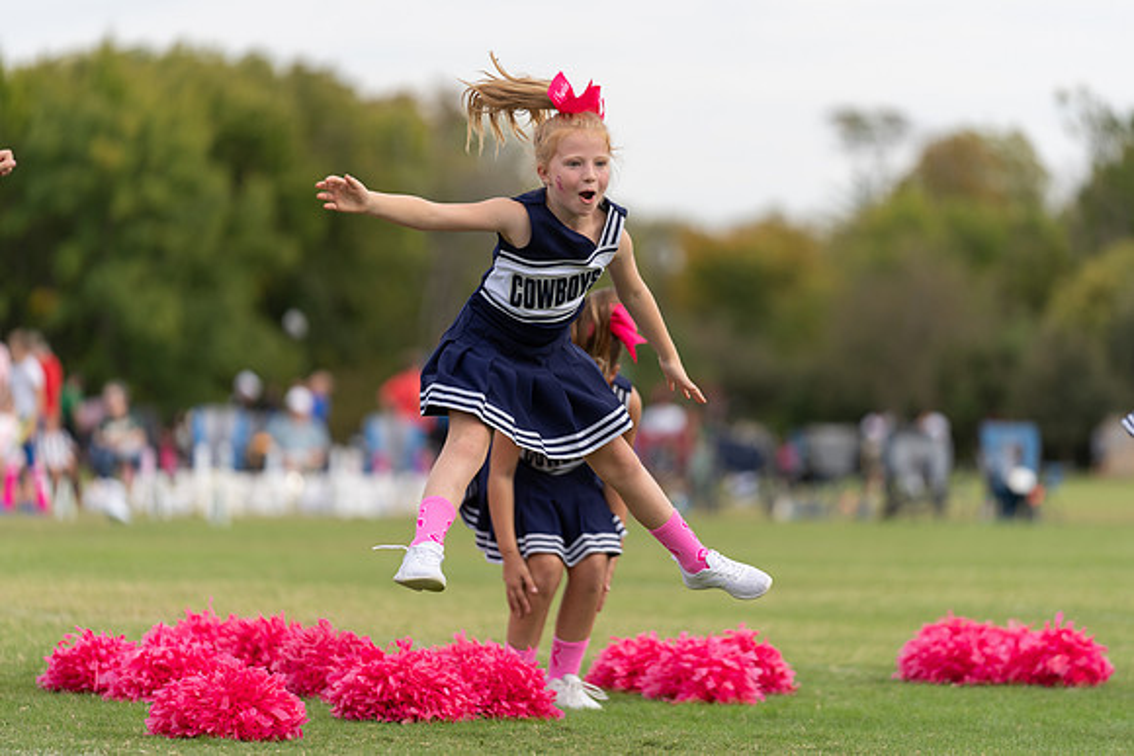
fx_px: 6301
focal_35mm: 200
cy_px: 378
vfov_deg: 6.9
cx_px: 567
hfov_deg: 10.3
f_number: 2.8
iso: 160
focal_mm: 200
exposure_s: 1/1250
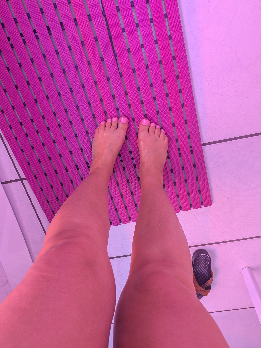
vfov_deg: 71.6
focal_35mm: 24
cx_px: 130
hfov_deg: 56.8
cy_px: 174
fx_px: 241
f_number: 1.7
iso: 32
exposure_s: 1/148
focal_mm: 4.53
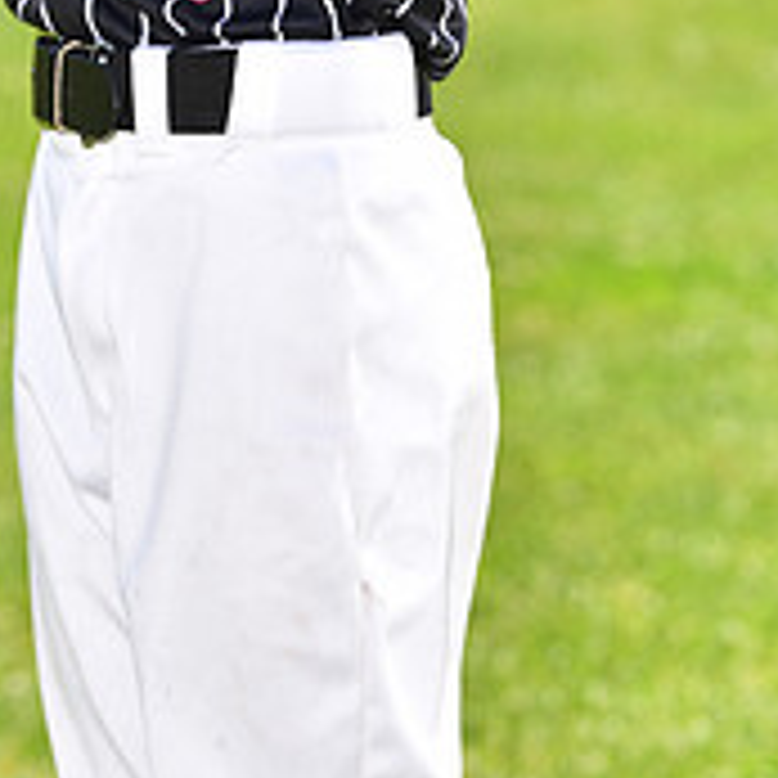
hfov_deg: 5.3
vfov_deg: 5.3
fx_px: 8391
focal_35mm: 330
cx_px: 326
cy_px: -459
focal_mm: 116
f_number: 5
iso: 100
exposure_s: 1/250
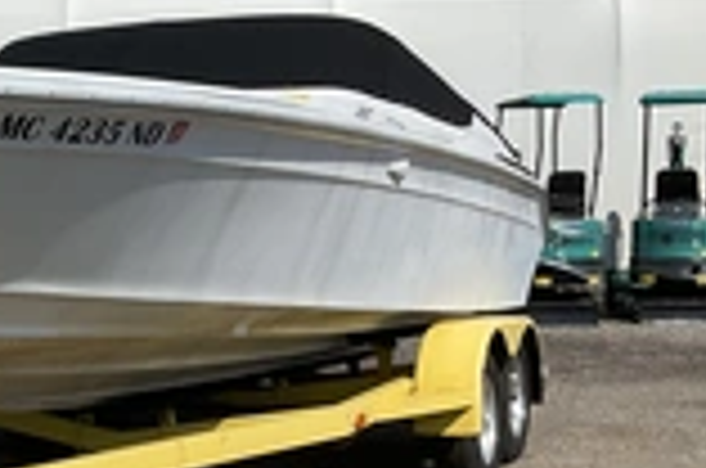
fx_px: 1507
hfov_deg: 24.6
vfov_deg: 17.6
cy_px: 310
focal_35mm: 77
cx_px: -67
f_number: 1.8
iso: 25
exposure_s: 1/3788
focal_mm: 3
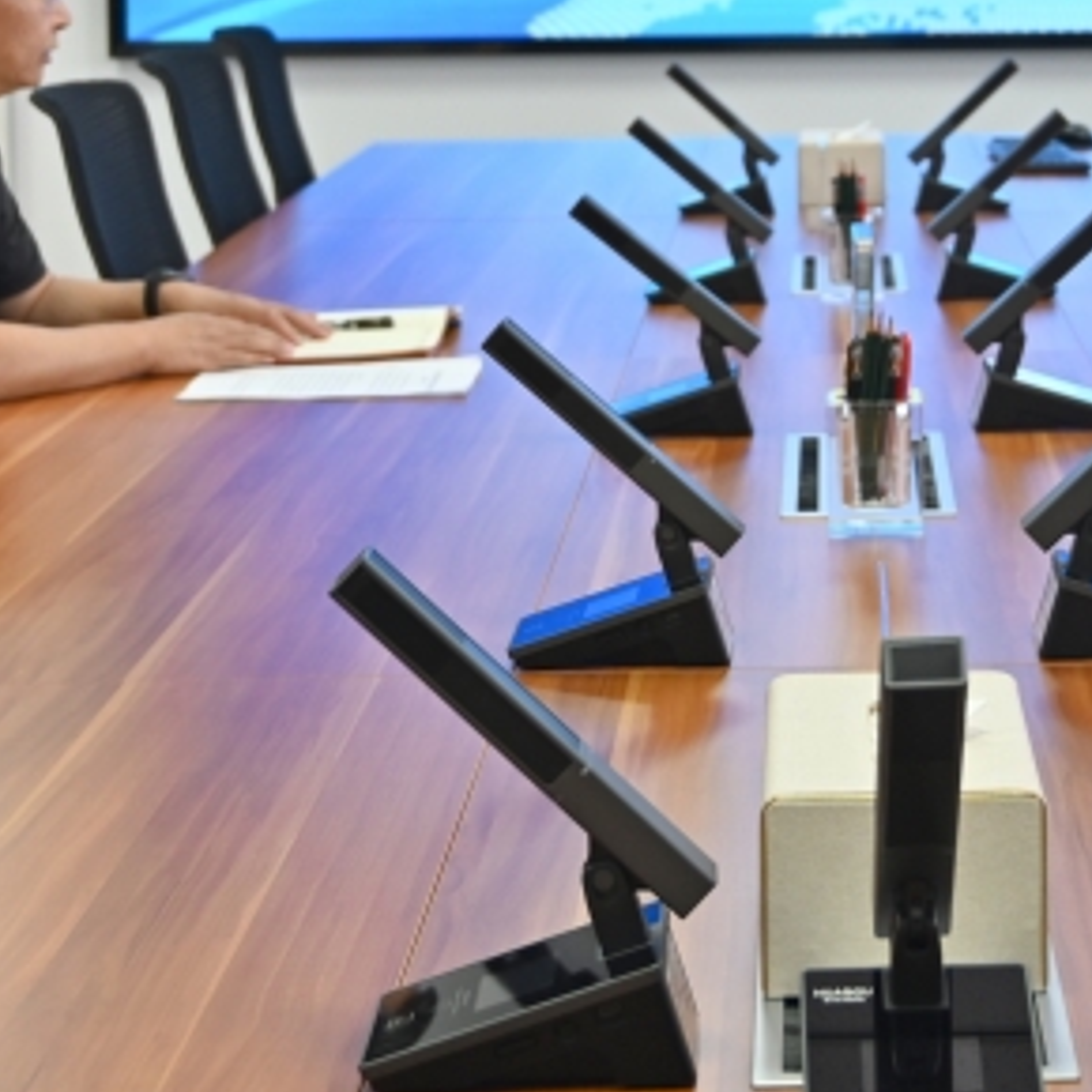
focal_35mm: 95
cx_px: 836
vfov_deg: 17.9
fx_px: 3391
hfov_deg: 18.2
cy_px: 34
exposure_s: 1/125
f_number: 4
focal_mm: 30
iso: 450
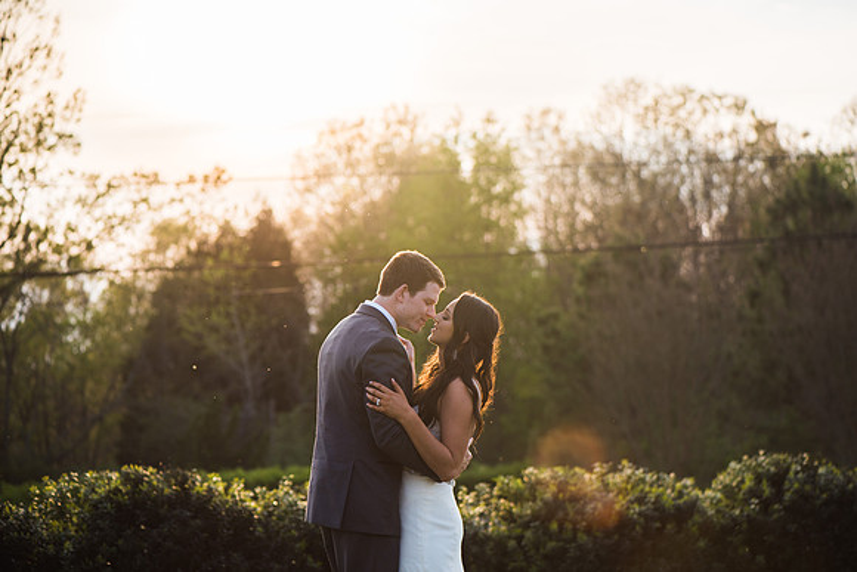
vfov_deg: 12.5
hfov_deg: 18.7
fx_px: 2604
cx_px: 446
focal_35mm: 109
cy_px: 274
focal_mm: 105
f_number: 3.5
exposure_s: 1/1000
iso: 100
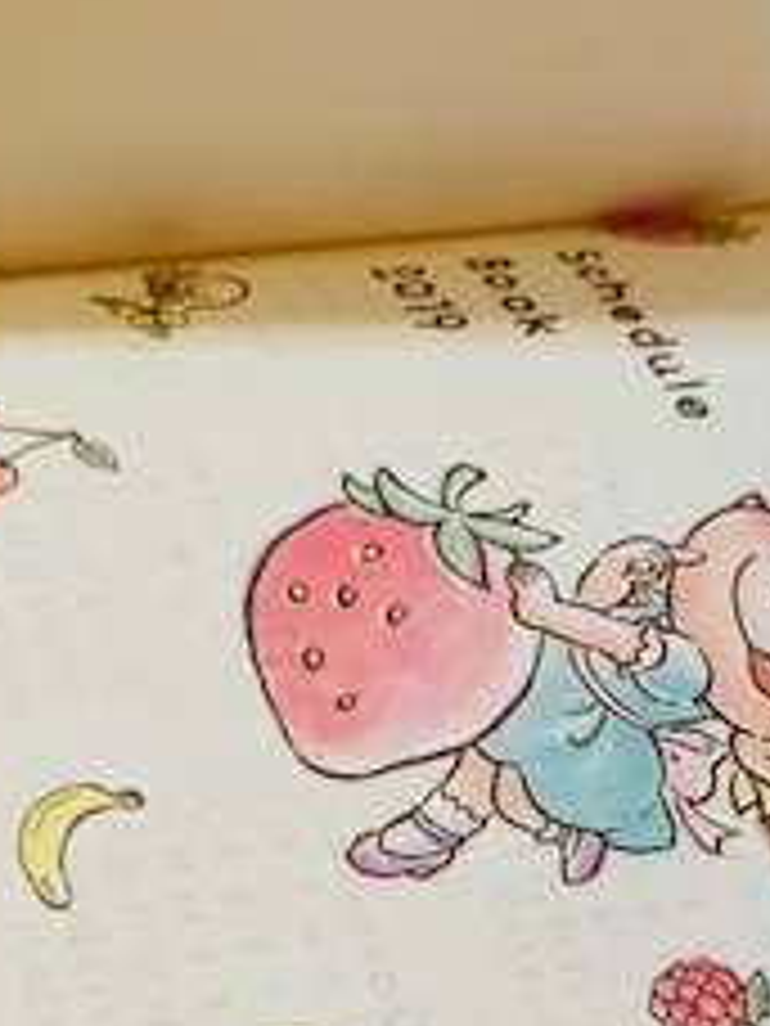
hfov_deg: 20.0
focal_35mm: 73
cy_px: 828
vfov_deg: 26.2
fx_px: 2165
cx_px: 581
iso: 80
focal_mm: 4.25
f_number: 1.8
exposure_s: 1/50
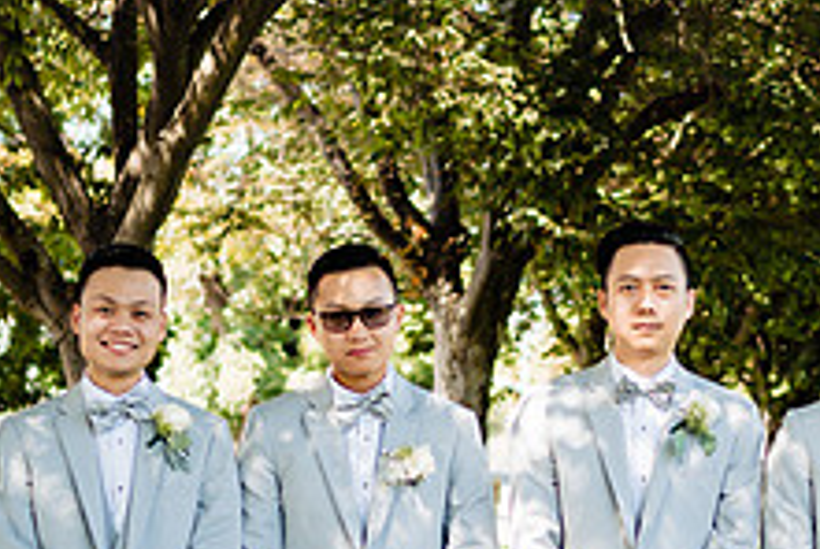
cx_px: 510
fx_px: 2623
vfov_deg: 11.8
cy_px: 576
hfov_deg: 17.7
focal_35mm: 115
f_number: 1.8
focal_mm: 35
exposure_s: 1/400
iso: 100
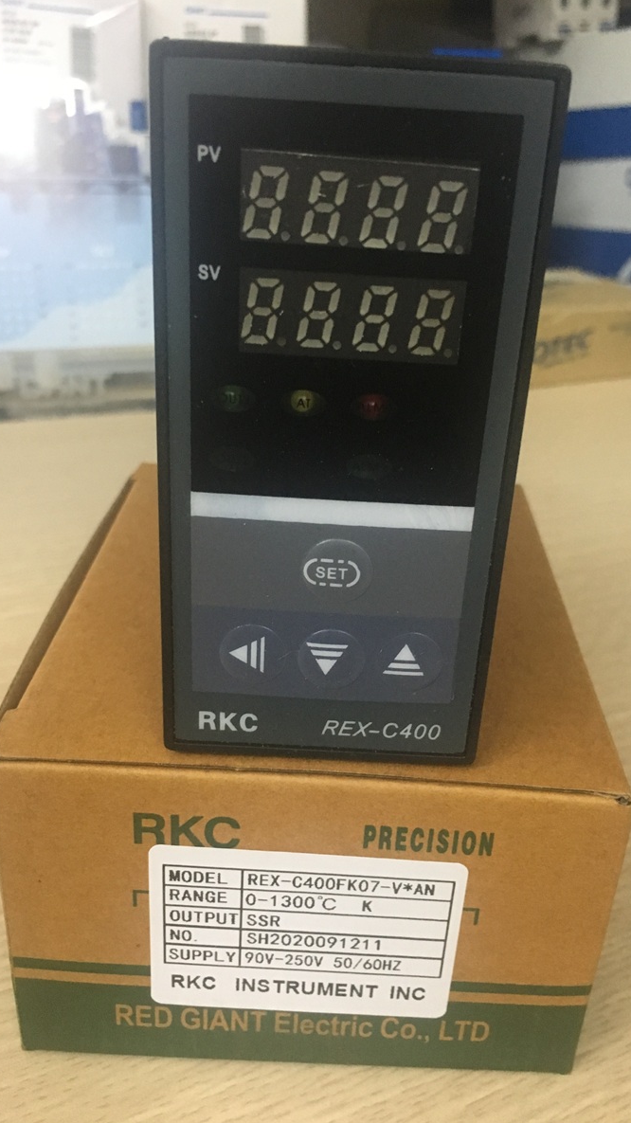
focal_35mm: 32
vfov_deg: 61.0
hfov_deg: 36.6
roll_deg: -3.3
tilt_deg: -27.1
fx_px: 952
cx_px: 338
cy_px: 563
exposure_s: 1/17
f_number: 2.2
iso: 200
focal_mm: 4.15
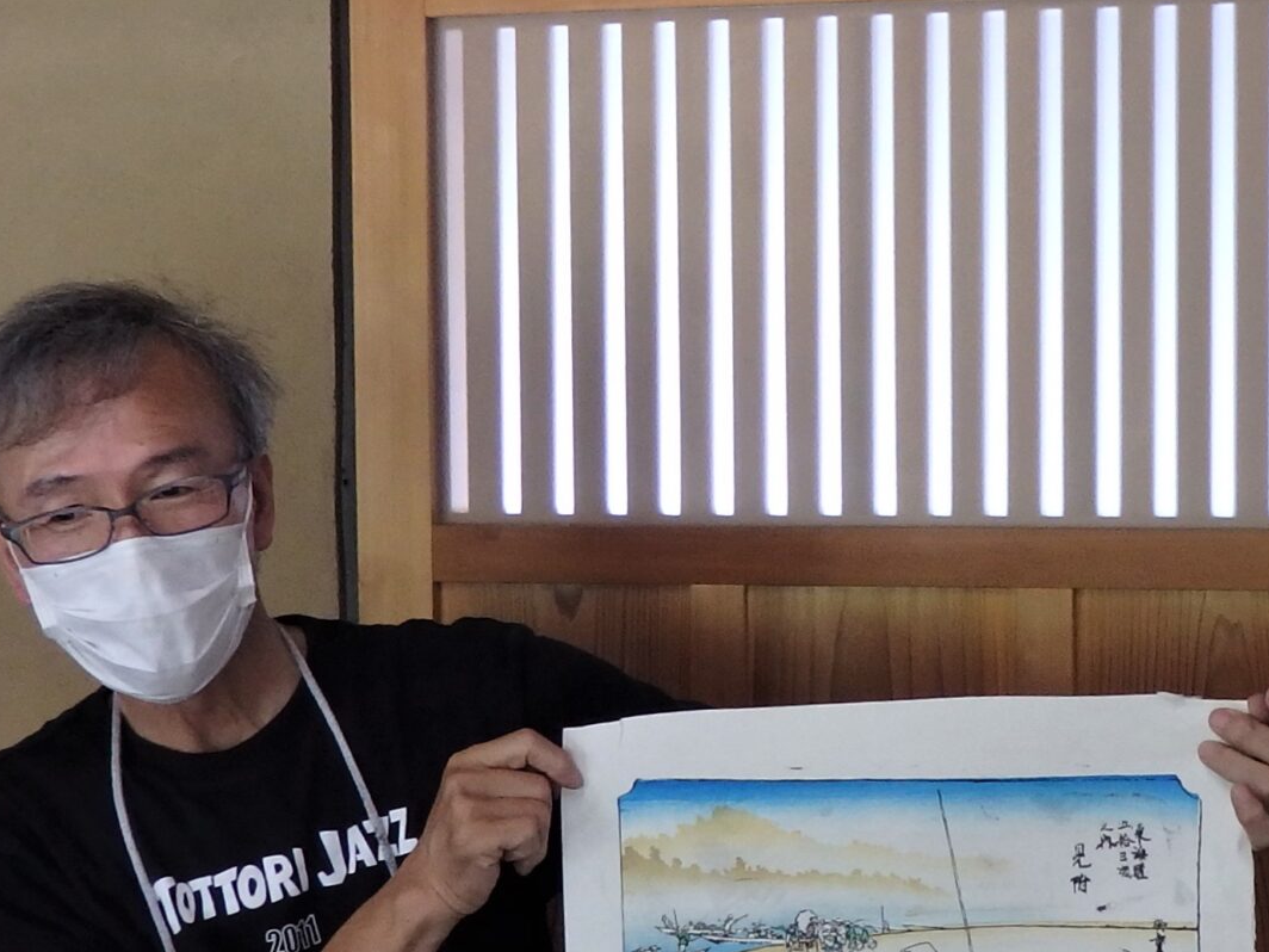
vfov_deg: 30.9
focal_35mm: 47
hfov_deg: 40.4
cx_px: 705
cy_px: 530
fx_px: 1723
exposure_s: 1/30
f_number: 3
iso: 160
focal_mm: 4.5
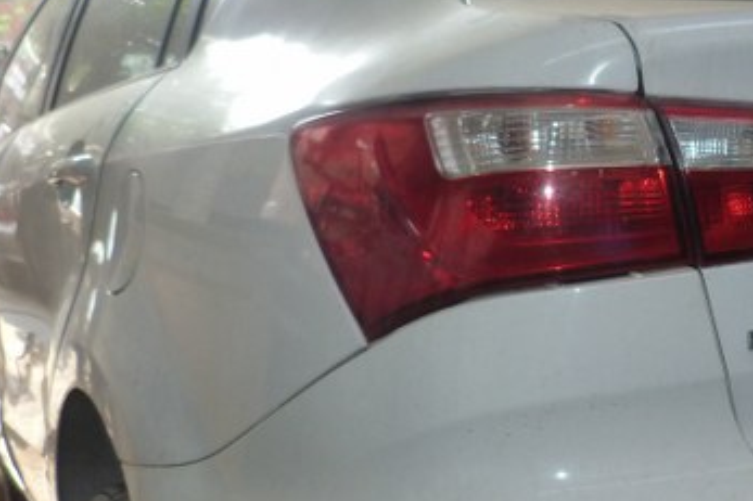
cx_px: 666
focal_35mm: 60
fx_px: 1254
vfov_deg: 22.6
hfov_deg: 31.9
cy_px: 273
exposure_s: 1/60
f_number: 2.8
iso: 125
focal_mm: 4.5
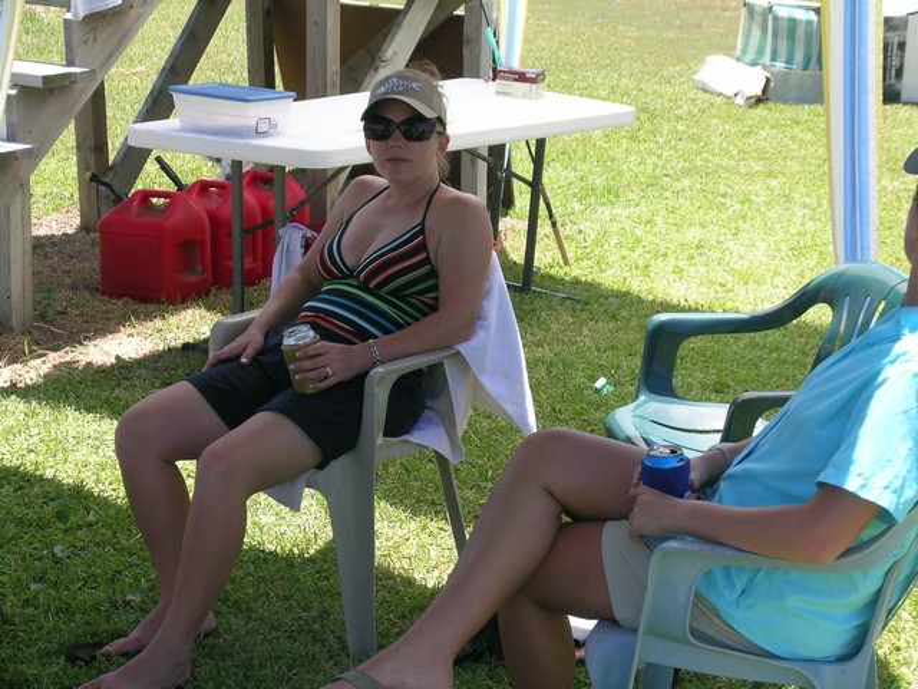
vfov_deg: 21.0
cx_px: 459
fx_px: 1856
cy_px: 344
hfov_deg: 27.8
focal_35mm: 70
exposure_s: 1/109
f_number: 6.2
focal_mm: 14.5
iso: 50
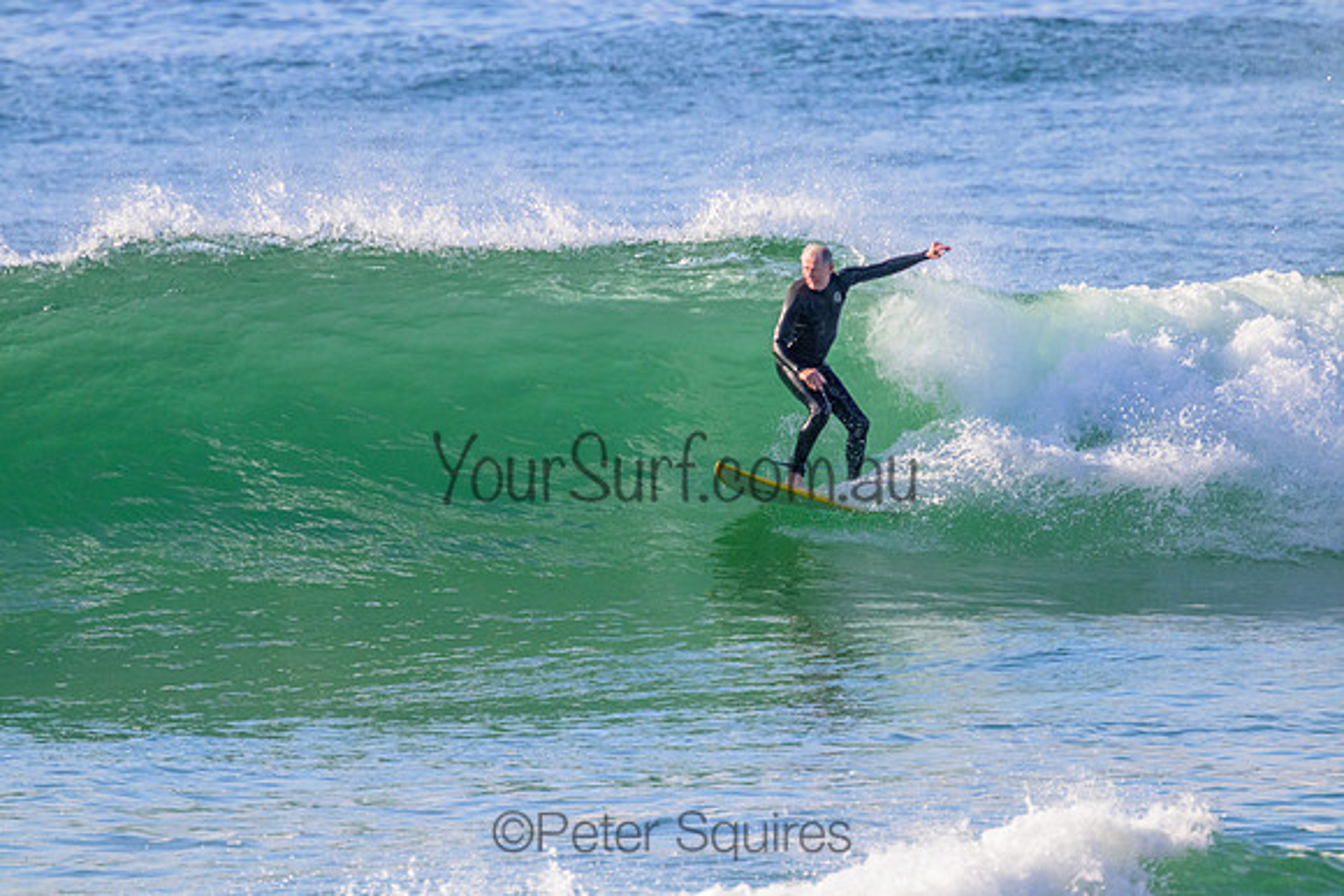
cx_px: 672
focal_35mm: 800
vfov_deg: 1.7
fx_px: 29872
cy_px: 448
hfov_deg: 2.6
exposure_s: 1/2000
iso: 2800
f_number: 11
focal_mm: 800
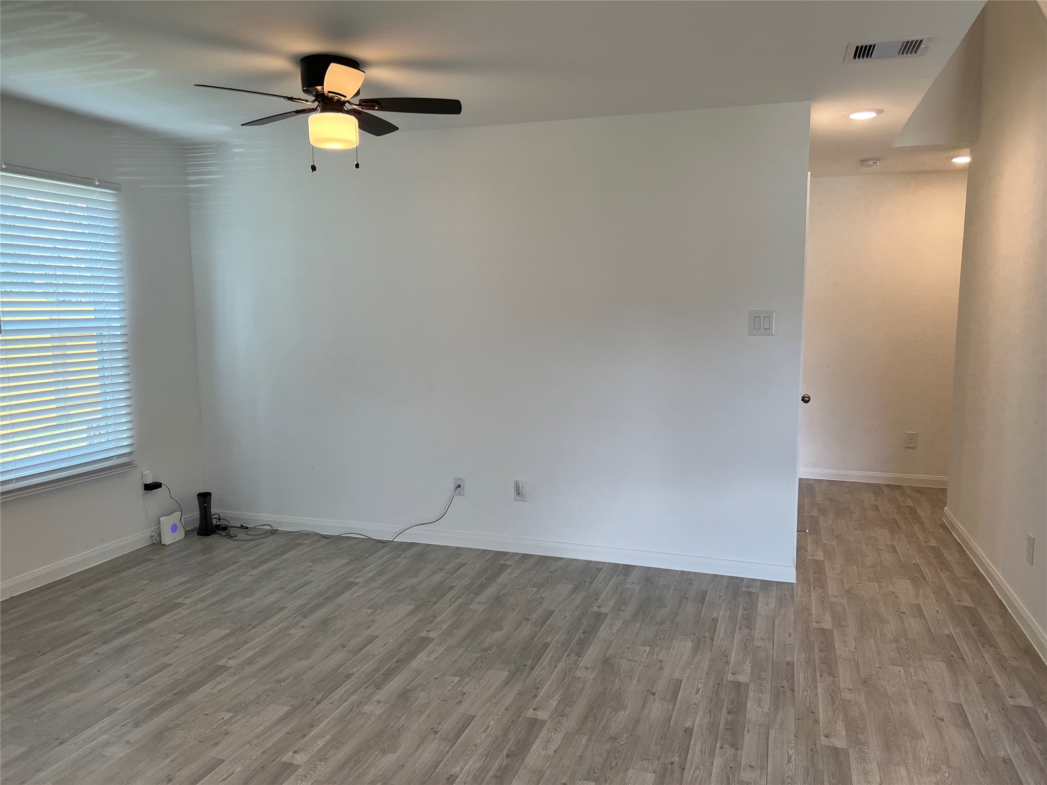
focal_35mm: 26
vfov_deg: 53.1
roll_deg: +0.3
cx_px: 524
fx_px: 786
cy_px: 392
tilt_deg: -7.4
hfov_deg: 67.3
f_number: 1.5
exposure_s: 1/152
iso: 64
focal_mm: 5.7
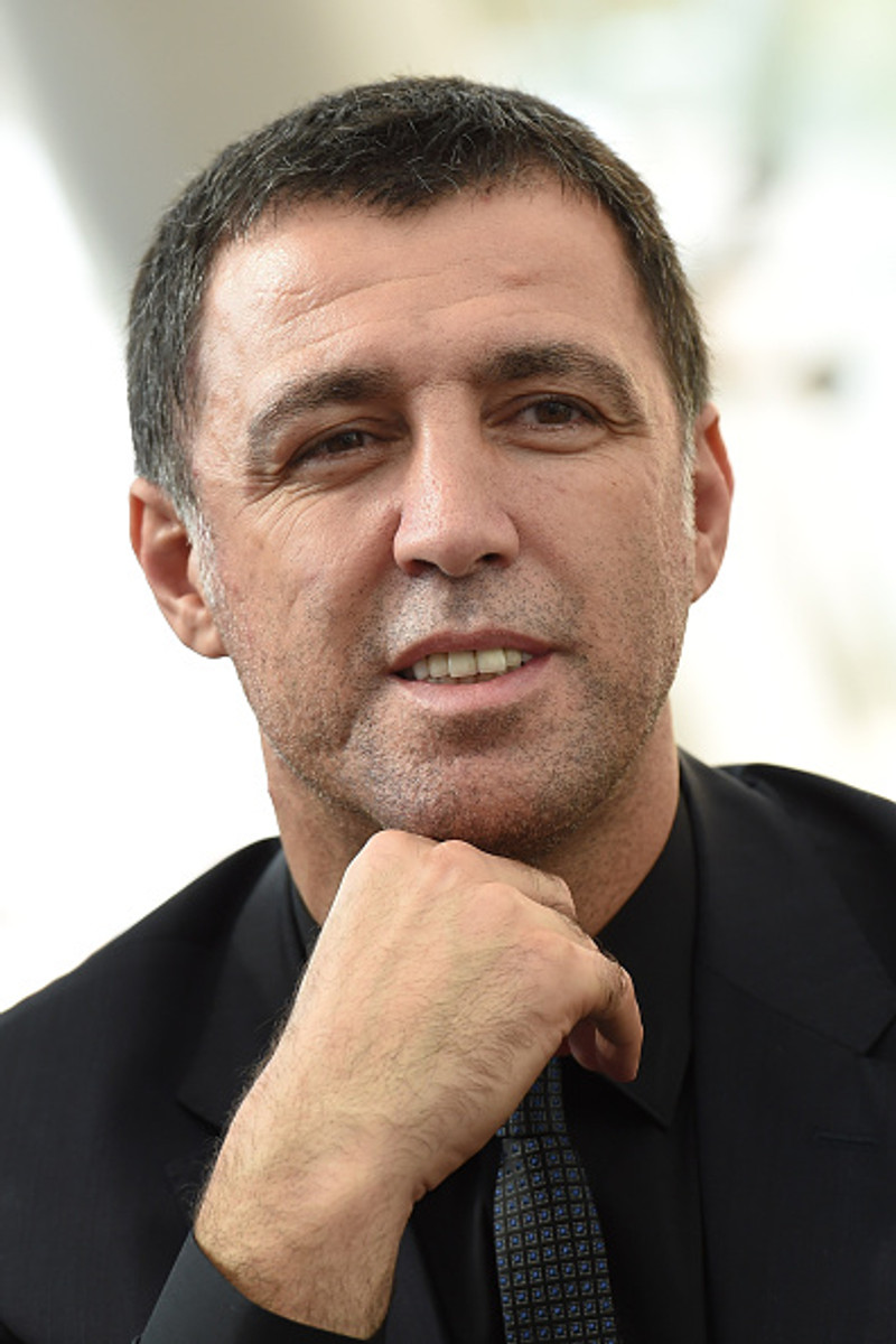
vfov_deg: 10.3
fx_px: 7466
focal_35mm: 200
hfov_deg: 6.9
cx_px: 448
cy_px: 672
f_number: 4
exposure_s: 1/800
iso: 800
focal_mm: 200
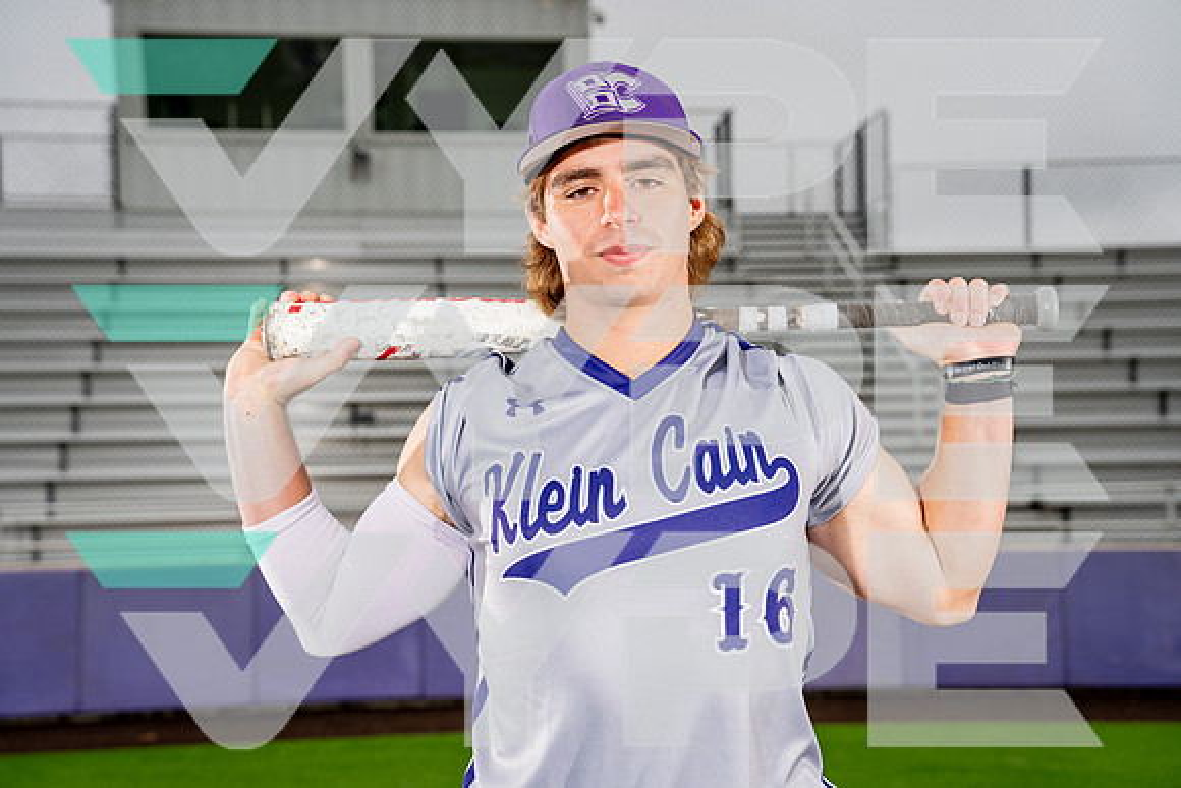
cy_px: 394
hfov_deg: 28.8
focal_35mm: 70
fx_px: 2297
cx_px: 590
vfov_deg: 19.5
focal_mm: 70
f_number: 5.6
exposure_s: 1/250
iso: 100
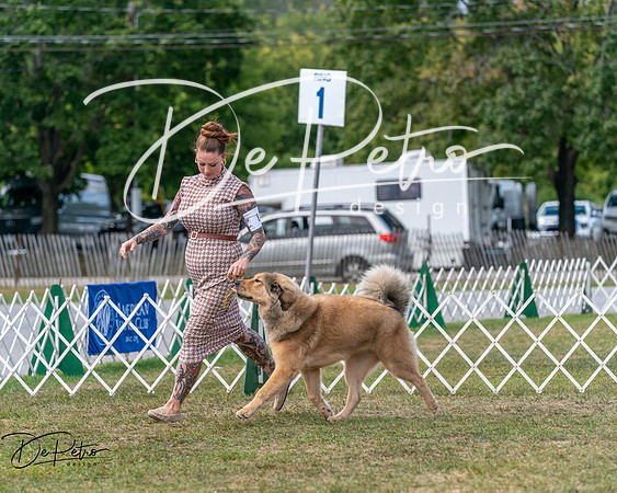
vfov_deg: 9.9
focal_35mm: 155
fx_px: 2837
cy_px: 246
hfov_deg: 12.4
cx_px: 308
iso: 320
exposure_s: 1/1250
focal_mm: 138
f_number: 4
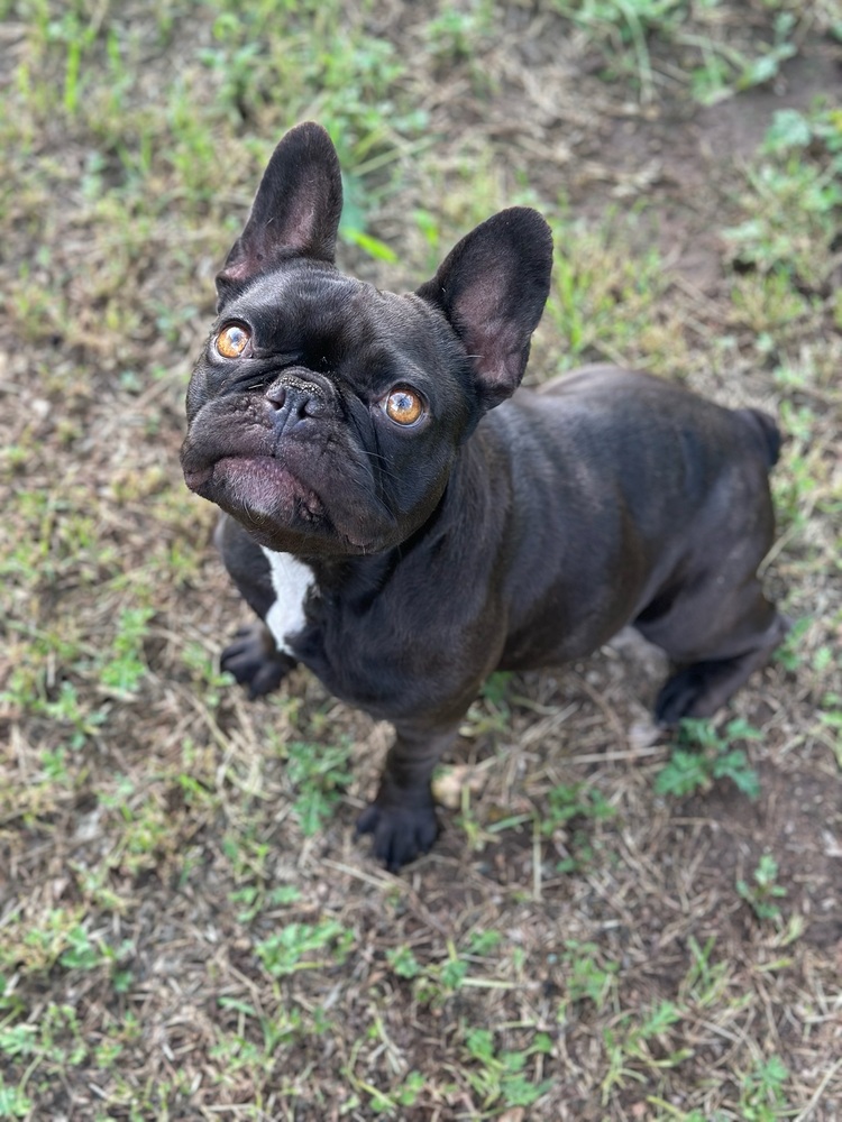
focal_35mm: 48
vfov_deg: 39.7
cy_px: 561
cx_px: 421
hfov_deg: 30.3
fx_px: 1557
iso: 125
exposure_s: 1/163
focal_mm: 6.86
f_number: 1.78
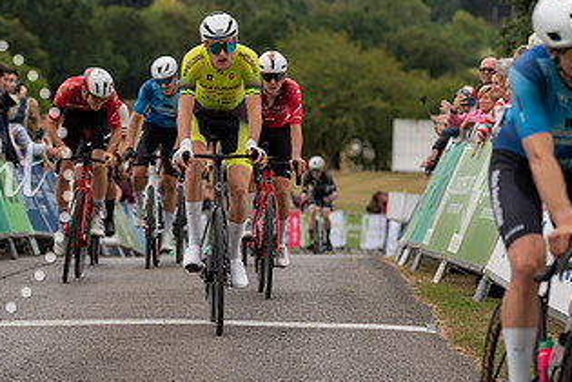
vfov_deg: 6.2
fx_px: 3543
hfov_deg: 9.2
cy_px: 85
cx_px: 185
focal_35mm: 223
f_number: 3.5
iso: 640
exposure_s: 1/1000
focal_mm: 121
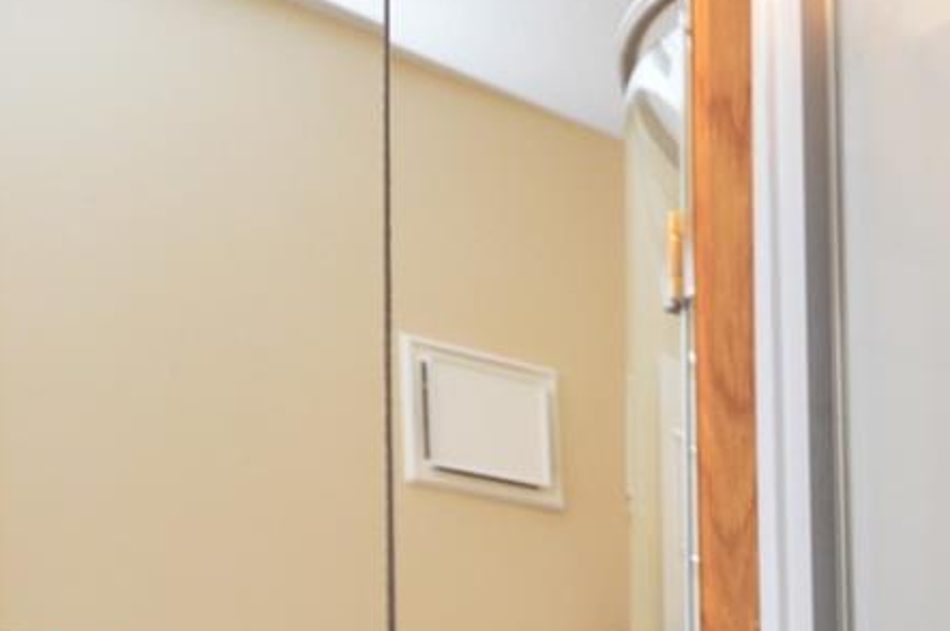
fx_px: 1713
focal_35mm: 65
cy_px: 1109
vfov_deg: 17.3
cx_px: 1675
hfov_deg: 21.4
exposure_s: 1/60
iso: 500
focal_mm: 12
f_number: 4
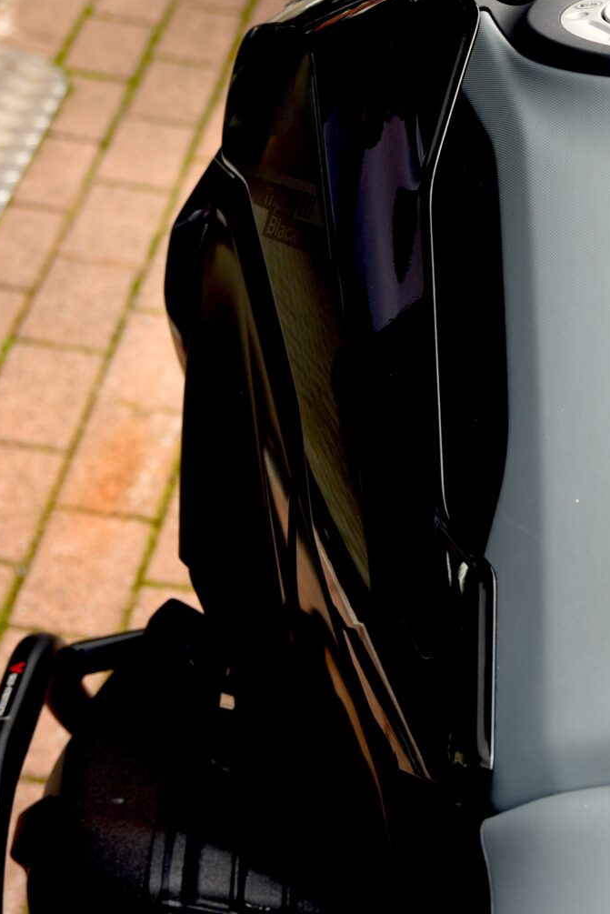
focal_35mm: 107
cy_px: 368
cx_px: 723
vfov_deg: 19.1
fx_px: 2717
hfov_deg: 12.5
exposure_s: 1/80
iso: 200
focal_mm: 42
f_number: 4.5
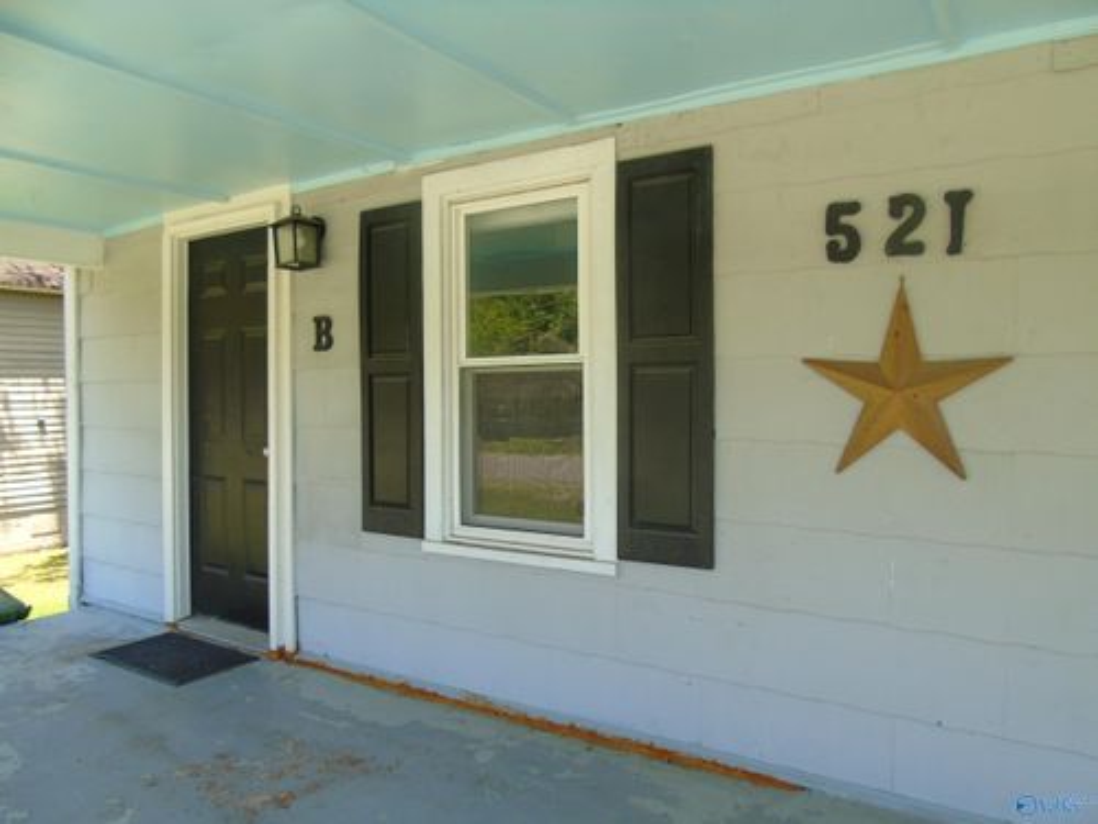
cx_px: 549
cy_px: 412
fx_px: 793
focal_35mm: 25
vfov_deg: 54.9
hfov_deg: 69.4
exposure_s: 1/125
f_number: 3.4
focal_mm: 4.4
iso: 80
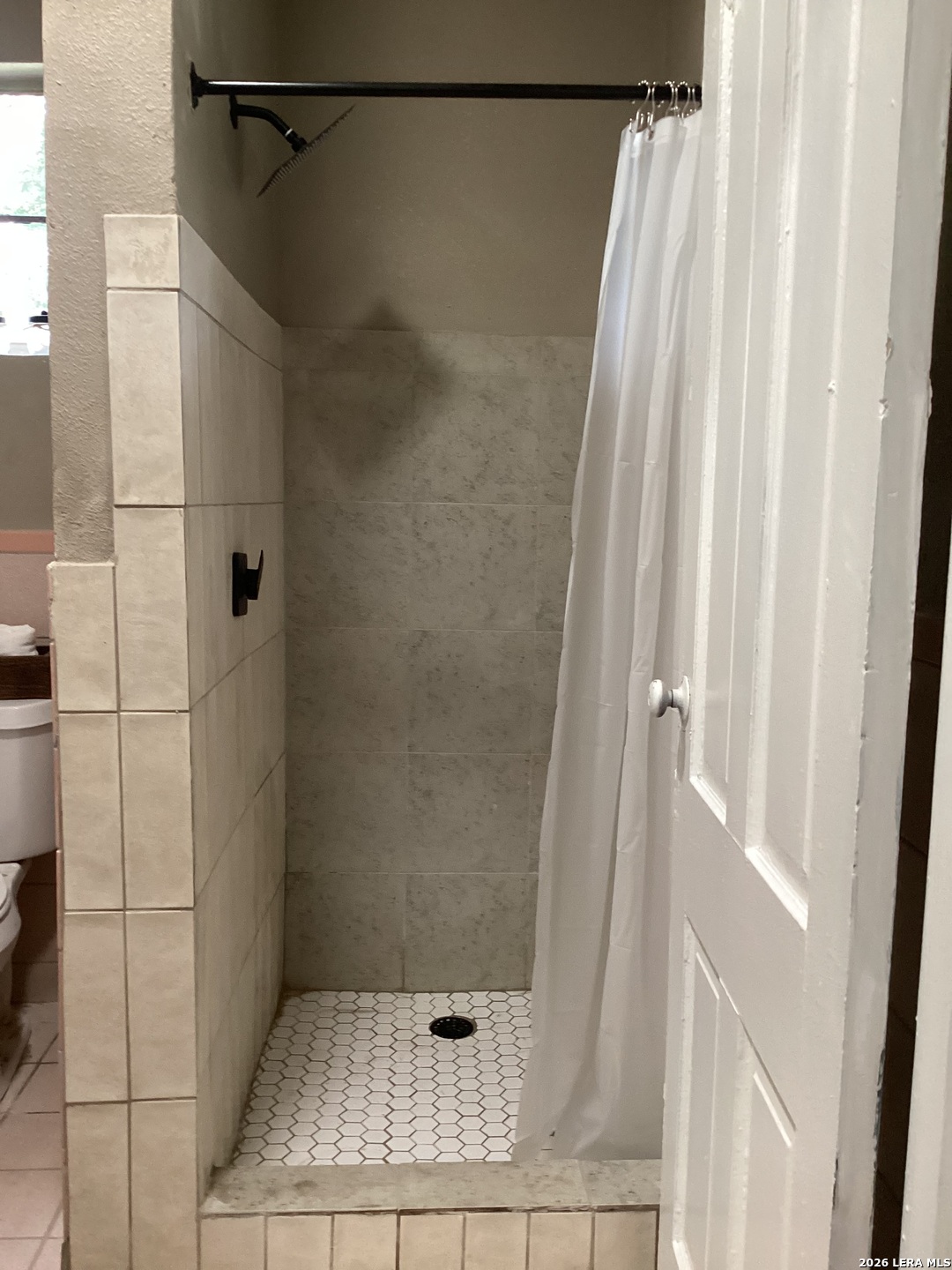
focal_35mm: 31
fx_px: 1137
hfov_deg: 45.4
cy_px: 635
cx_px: 476
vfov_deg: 58.4
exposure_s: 1/60
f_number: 2.4
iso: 250
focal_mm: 3.3
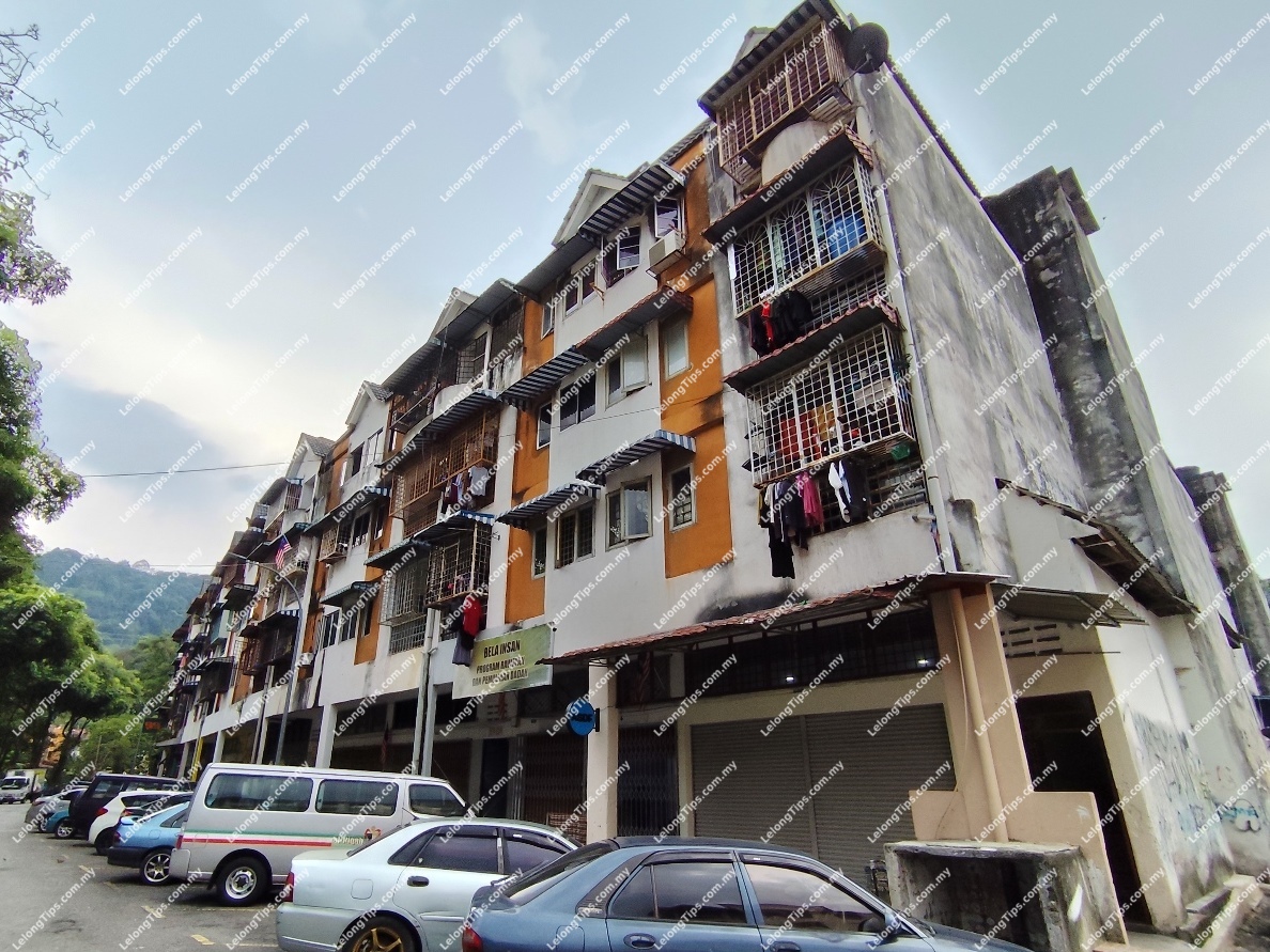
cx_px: 635
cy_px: 476
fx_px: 587
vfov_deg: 78.1
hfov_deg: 94.5
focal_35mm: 16
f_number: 2.2
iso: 50
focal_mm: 1.65
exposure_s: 1/455
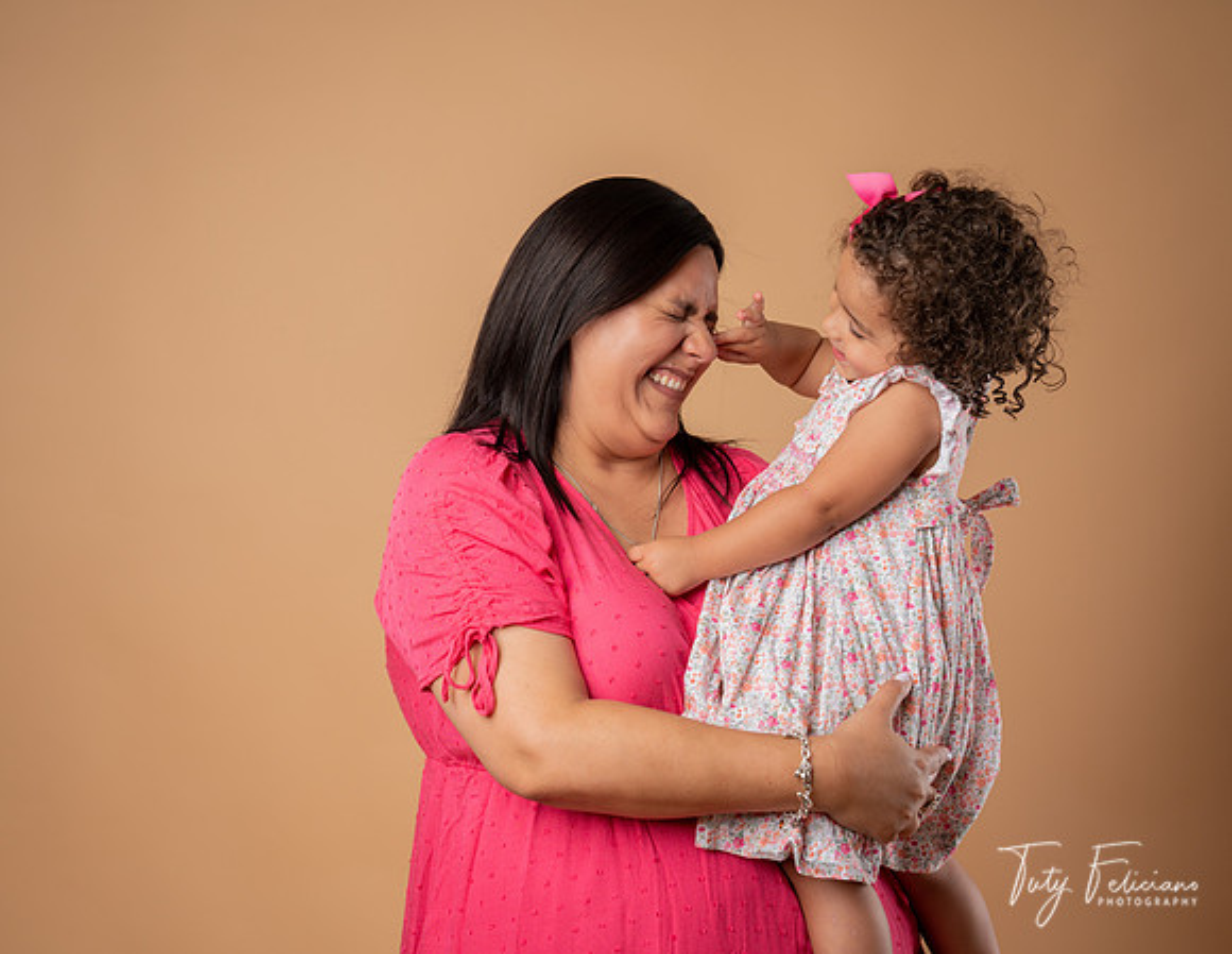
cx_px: 511
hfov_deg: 35.2
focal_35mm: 54
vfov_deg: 27.6
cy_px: 472
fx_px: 1939
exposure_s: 1/250
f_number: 5
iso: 160
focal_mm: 46
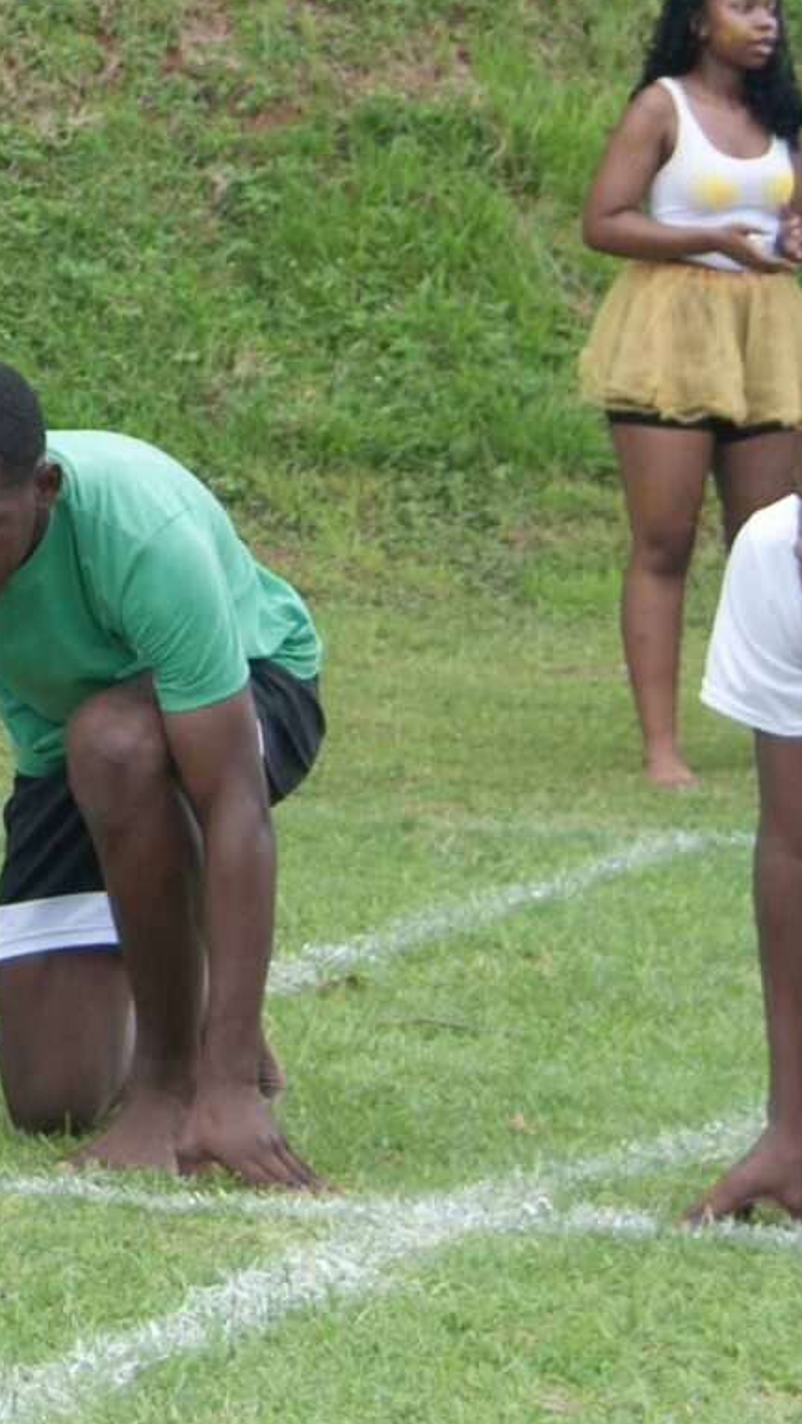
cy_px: 82
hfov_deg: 6.9
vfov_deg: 12.7
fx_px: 6345
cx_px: -991
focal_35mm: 168
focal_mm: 32
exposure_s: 1/125
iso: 160
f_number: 5.6
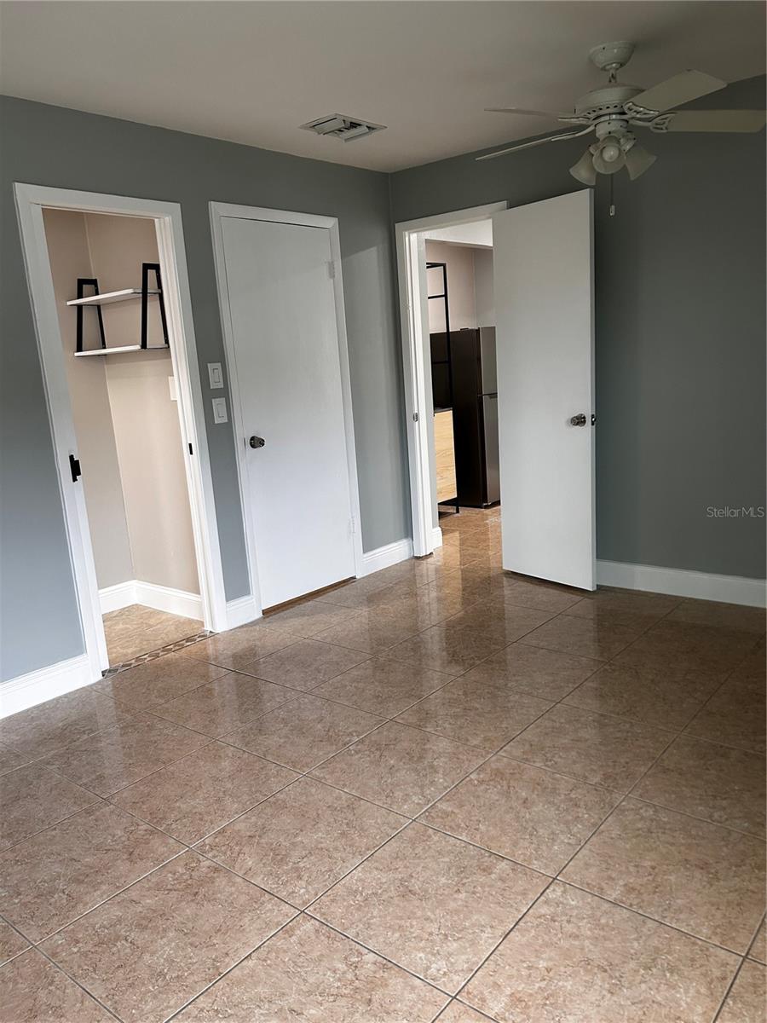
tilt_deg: -11.8
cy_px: 512
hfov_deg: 53.1
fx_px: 768
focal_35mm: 26
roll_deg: +3.8
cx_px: 384
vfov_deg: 67.3
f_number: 1.5
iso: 125
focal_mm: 5.7
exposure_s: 1/120
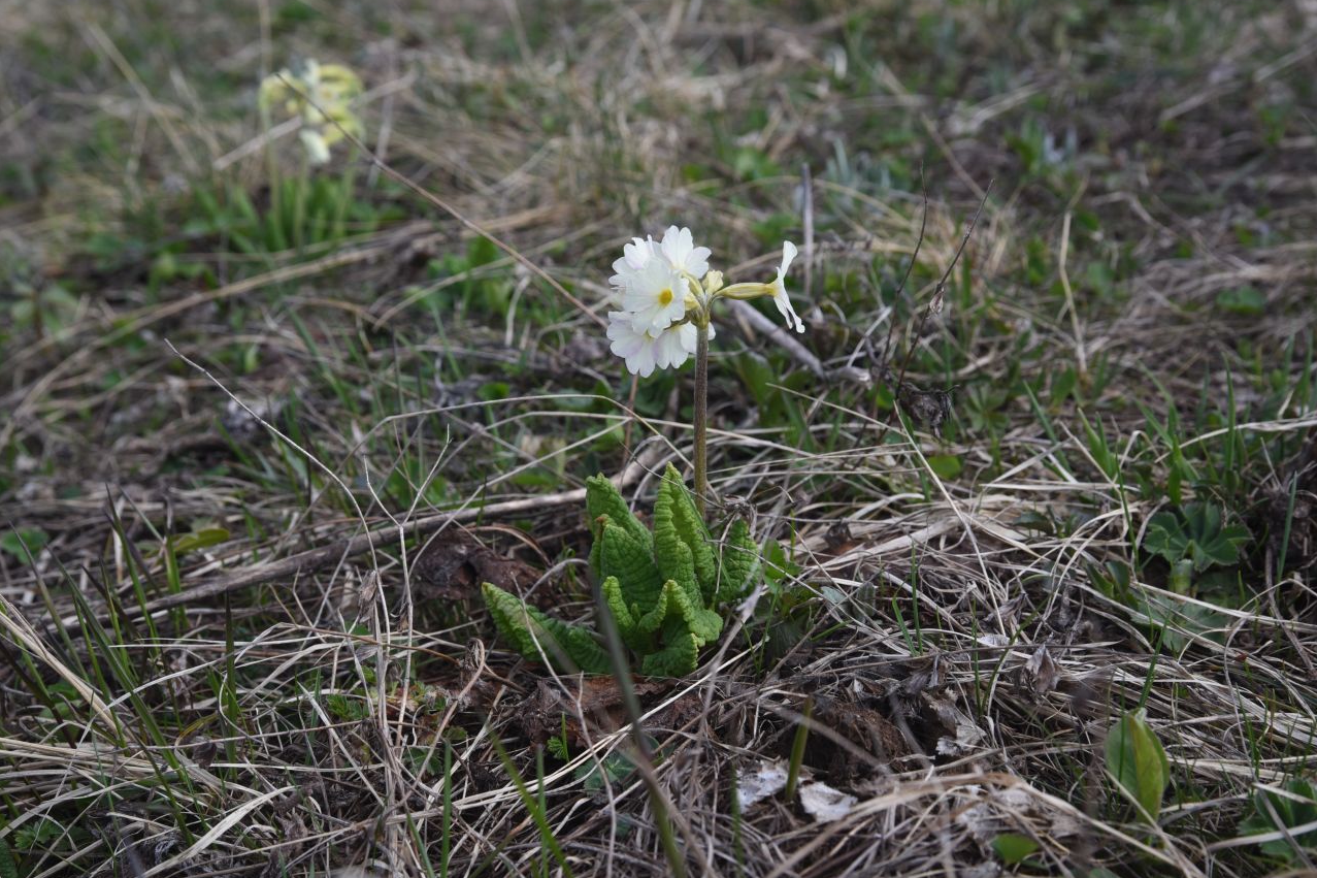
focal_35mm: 56
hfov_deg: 35.6
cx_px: 652
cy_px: 436
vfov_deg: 24.2
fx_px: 2048
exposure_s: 1/500
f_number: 9
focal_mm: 55
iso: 500
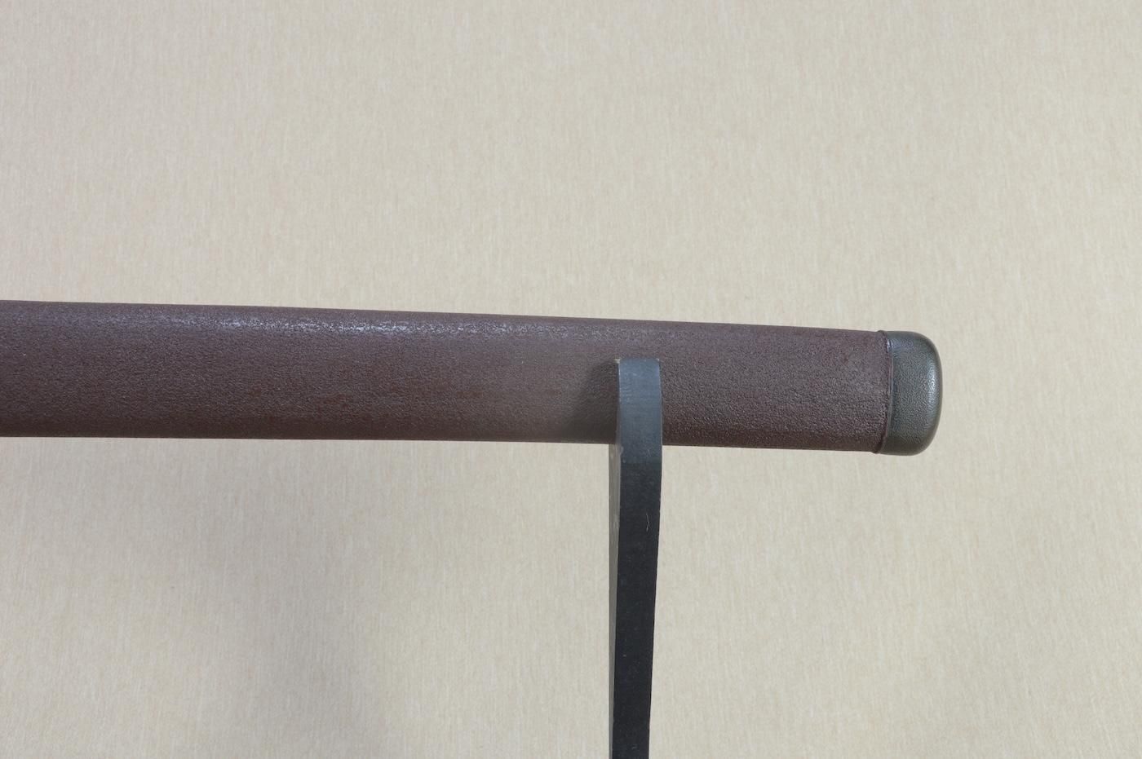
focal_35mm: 36
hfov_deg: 53.2
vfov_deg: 36.8
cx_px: 571
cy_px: 380
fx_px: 1141
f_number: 11
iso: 400
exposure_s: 1/1.6
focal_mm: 24
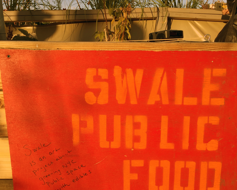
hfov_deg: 47.9
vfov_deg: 39.2
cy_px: 95
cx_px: 118
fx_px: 267
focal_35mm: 38
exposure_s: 1/1099
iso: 32
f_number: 2.2
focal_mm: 4.15
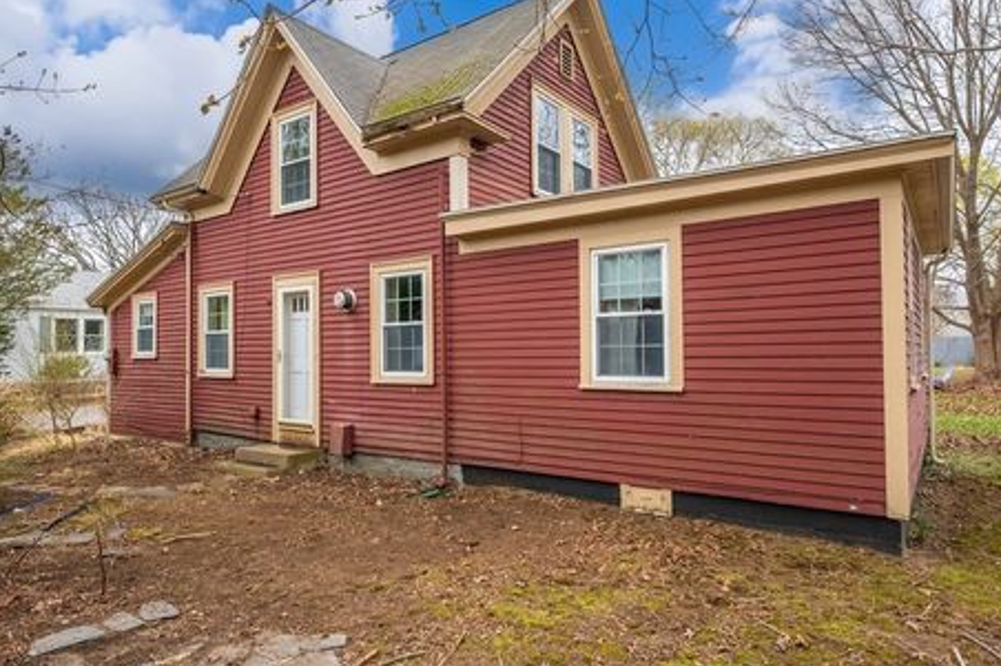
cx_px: 516
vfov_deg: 58.1
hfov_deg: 79.7
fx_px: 599
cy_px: 313
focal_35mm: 22
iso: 125
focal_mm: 19.5
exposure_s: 1/80
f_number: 9
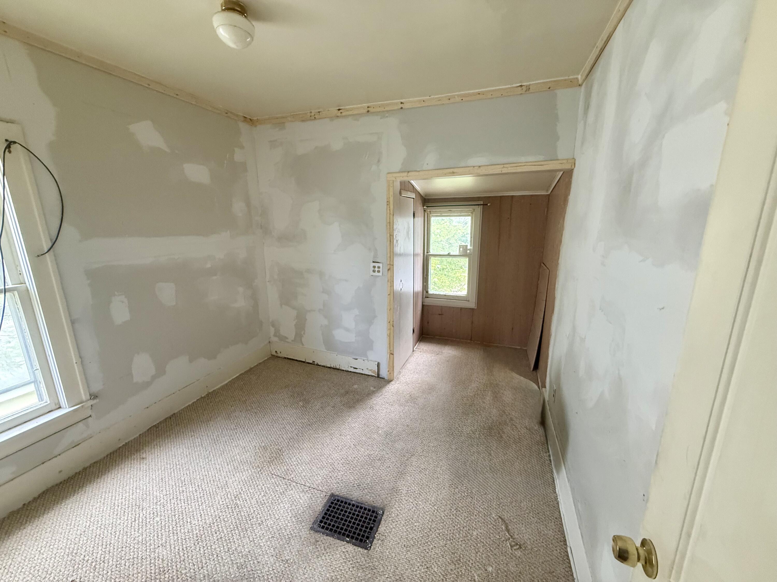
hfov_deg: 102.1
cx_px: 388
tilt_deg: -11.6
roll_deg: +1.3
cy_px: 291
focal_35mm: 14
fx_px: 314
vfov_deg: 85.7
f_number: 2.2
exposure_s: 1/99
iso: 250
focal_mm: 2.22
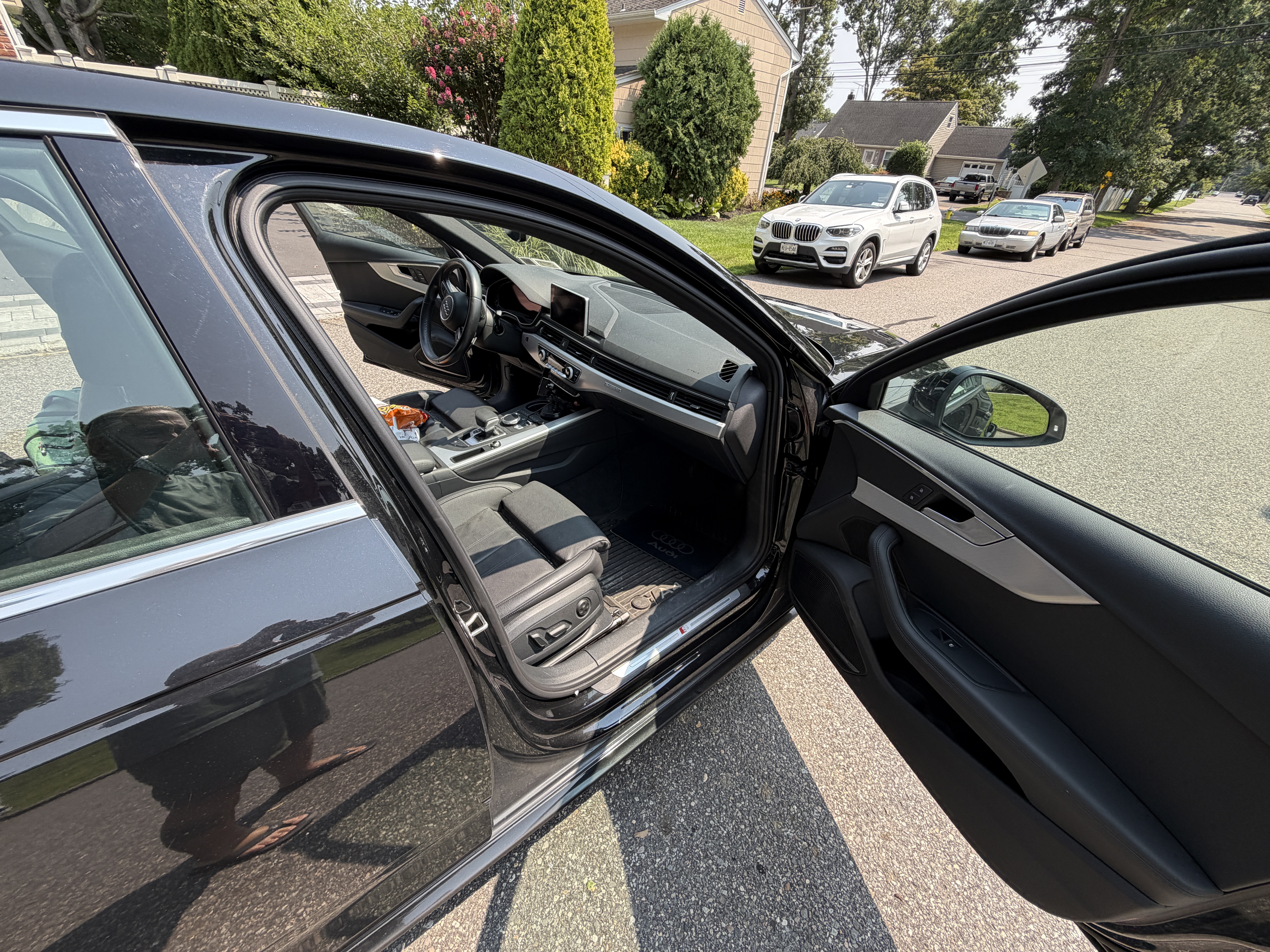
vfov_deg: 85.7
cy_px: 476
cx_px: 635
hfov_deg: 102.1
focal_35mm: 14
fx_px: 514
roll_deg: -3.4
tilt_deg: -32.7
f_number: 2.2
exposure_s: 1/405
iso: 50
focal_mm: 2.22
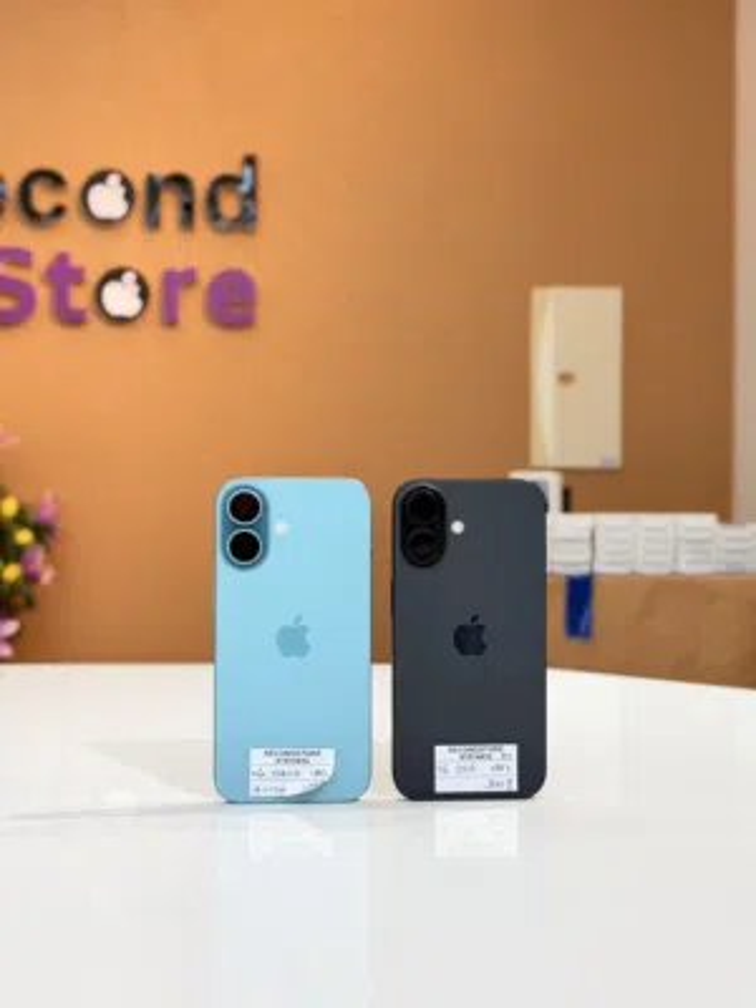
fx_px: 1398
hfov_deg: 30.3
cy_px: 504
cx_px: 378
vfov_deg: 39.7
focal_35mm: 48
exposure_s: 1/432
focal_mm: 6.76
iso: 64
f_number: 1.78
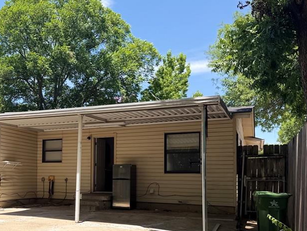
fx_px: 355
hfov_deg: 44.8
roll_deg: -0.4
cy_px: 166
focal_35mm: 40
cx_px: 68
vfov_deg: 35.4
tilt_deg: +2.1
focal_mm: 6.76
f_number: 1.78
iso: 80
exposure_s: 1/2110
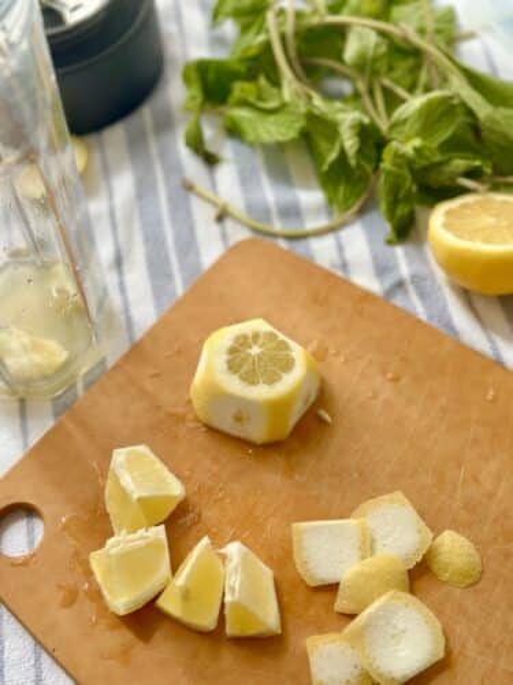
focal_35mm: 48
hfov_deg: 30.3
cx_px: 256
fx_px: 948
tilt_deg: -60.6
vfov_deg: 39.7
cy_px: 342
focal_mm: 6.86
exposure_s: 1/612
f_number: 1.78
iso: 80
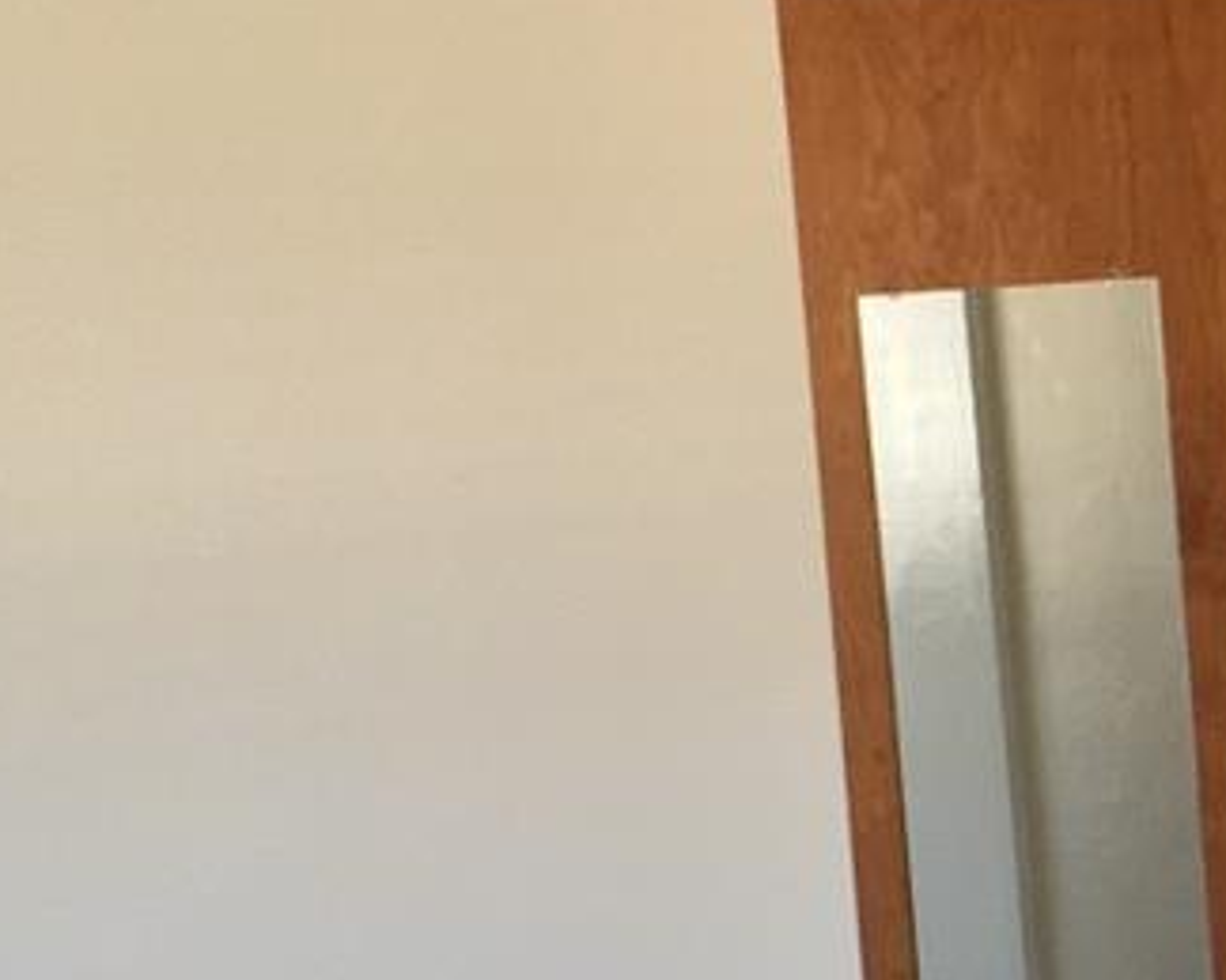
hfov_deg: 13.8
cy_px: 931
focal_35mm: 131
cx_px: 1820
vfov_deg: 11.7
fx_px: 4752
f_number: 2.2
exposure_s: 1/30
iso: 50
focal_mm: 4.15
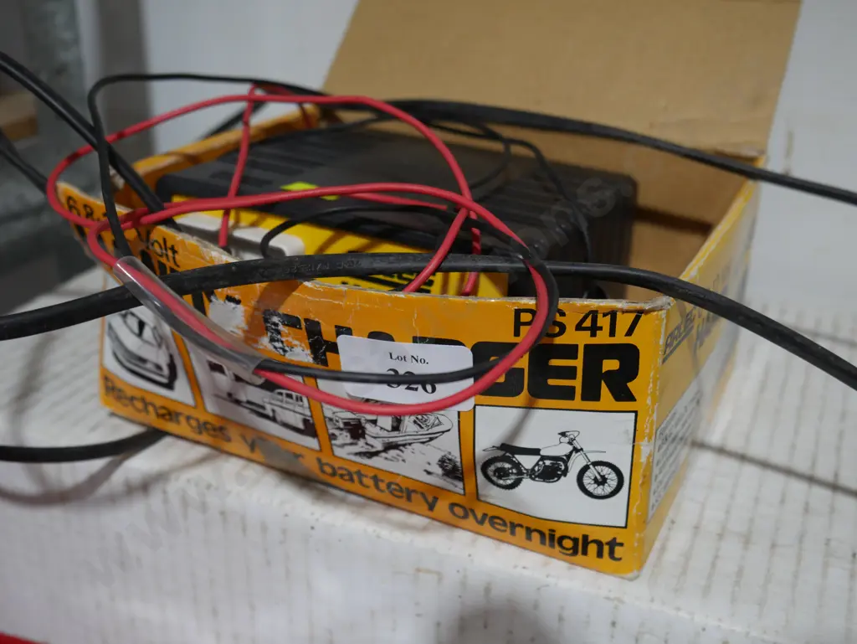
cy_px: 322
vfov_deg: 34.4
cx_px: 428
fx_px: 1040
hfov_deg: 44.8
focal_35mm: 42
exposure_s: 1/60
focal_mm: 21
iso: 640
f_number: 4.6
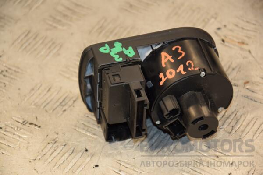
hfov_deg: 13.0
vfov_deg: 8.7
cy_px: 88
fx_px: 1151
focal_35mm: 158
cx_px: 132
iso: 800
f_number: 5.6
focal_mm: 105
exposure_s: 1/125
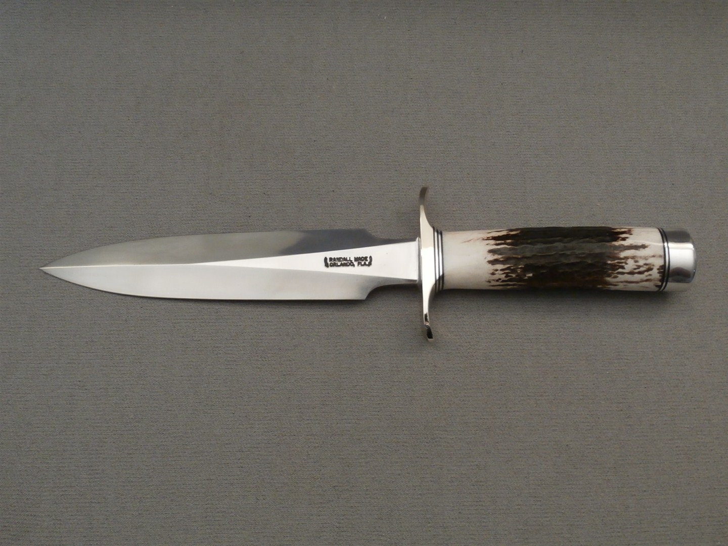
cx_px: 364
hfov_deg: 54.0
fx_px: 715
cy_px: 273
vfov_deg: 41.8
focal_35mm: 34
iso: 400
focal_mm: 6
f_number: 3.4
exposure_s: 1/30
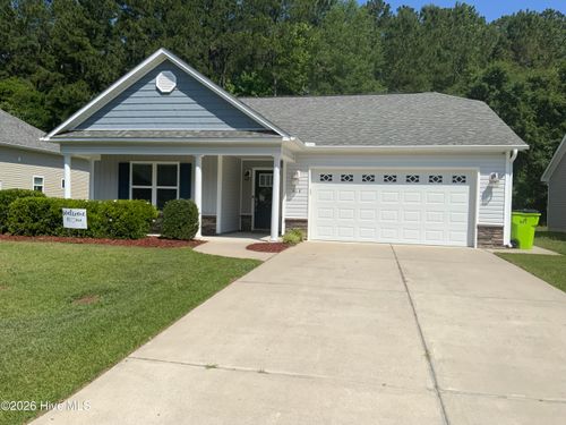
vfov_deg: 48.2
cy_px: 212
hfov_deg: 61.7
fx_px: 474
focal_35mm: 29
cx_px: 283
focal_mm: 3
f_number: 1.8
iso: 20
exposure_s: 1/3534
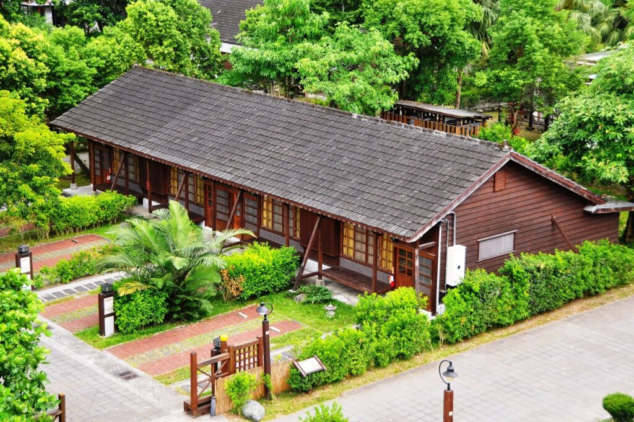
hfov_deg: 33.4
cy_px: 211
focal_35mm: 60
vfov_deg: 22.6
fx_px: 1056
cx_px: 317
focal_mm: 40
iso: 320
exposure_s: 1/125
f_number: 5.6
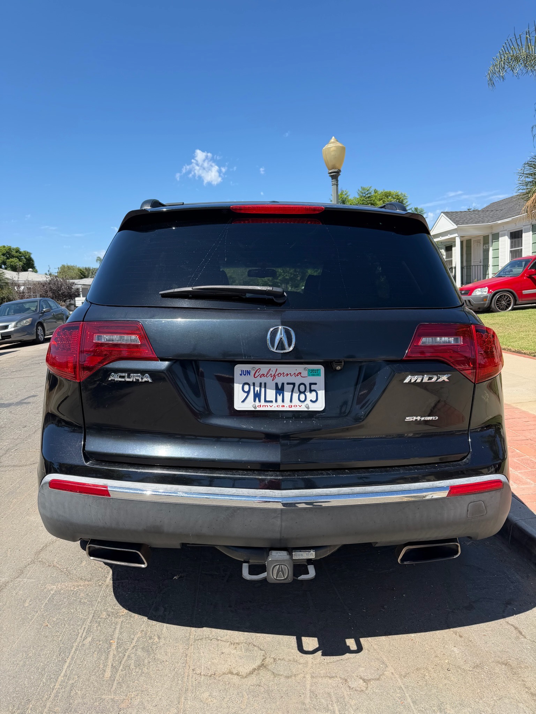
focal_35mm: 24
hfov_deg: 56.8
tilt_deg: -7.0
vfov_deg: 71.6
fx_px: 495
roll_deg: +2.7
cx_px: 268
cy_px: 357
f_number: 1.78
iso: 80
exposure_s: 1/2611
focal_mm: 6.76
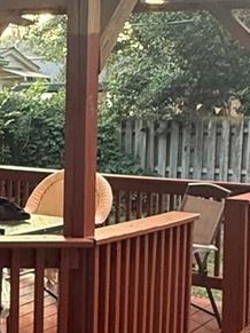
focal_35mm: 74
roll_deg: -1.5
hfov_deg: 18.9
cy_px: 166
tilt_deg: -3.3
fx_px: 713
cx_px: -45
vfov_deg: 26.3
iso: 400
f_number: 2.2
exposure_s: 1/60
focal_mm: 2.22
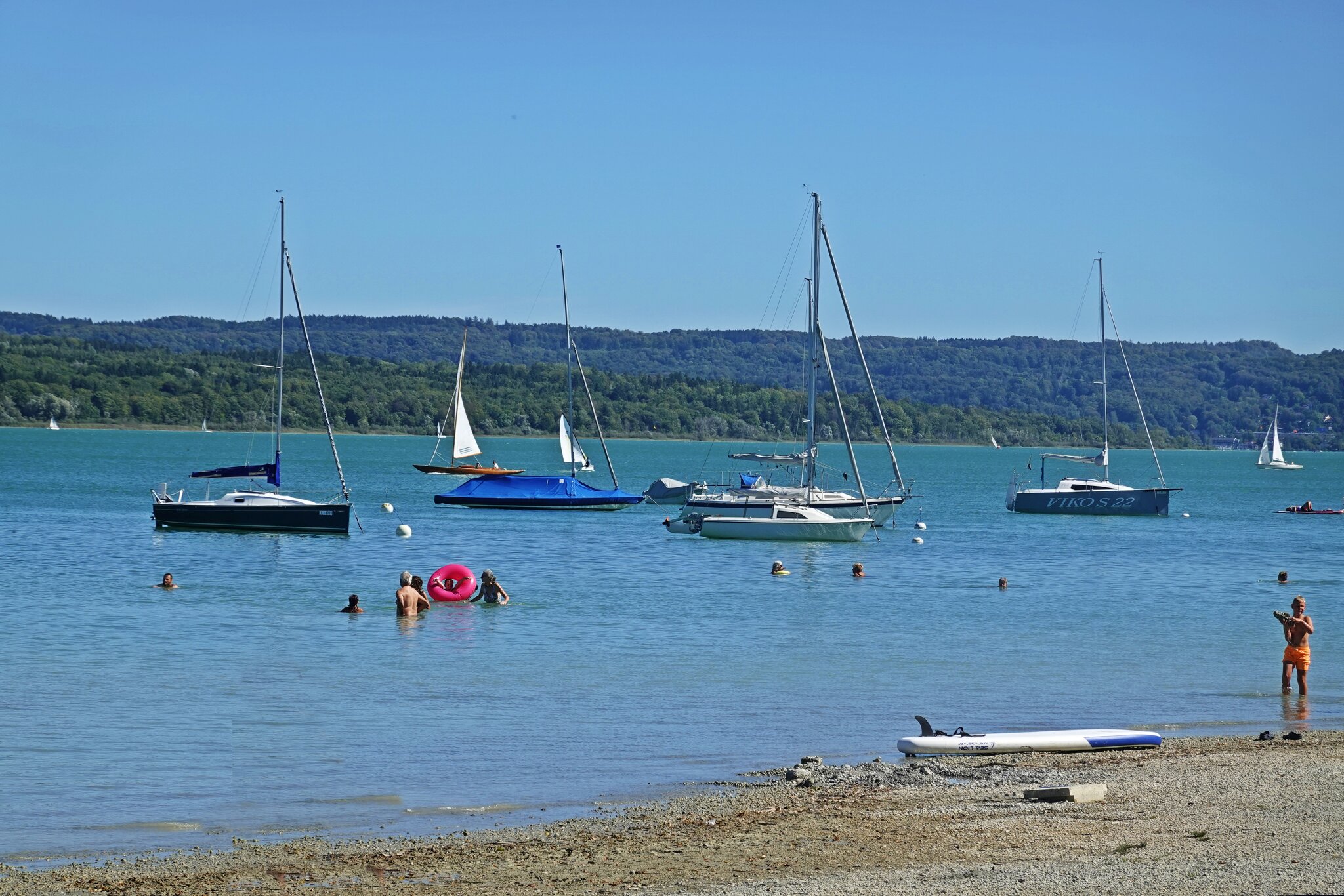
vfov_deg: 9.9
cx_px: 672
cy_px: 448
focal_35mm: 139
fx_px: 5190
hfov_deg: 14.8
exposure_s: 1/640
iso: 125
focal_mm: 50.65
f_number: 5.6
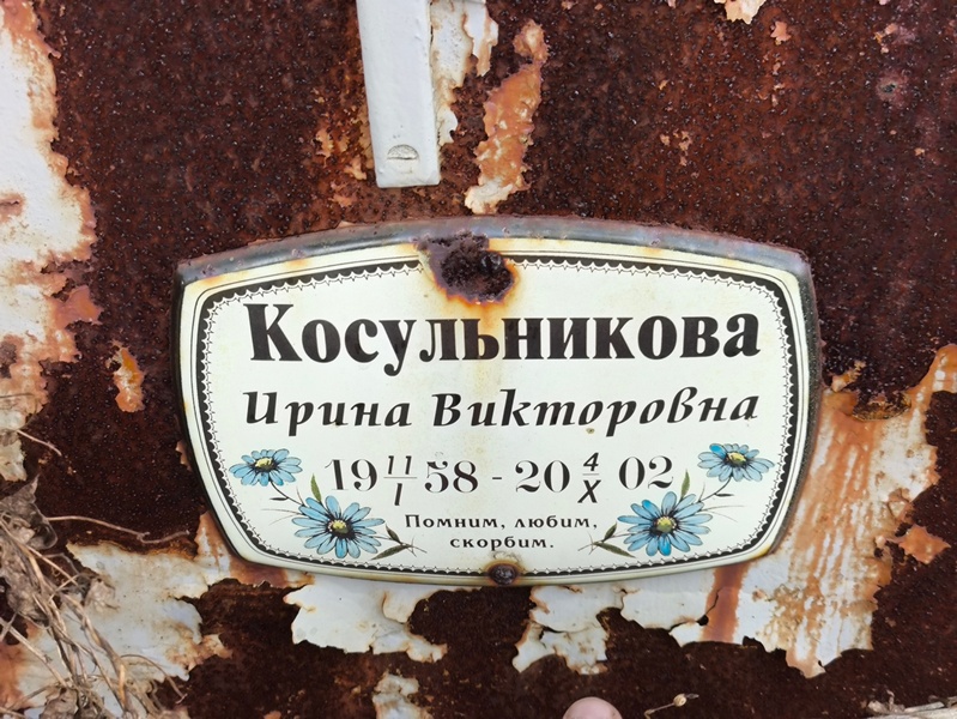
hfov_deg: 38.2
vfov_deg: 29.1
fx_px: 1383
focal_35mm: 50
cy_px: 360
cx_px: 478
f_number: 1.7
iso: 80
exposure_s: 1/120
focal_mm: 4.71
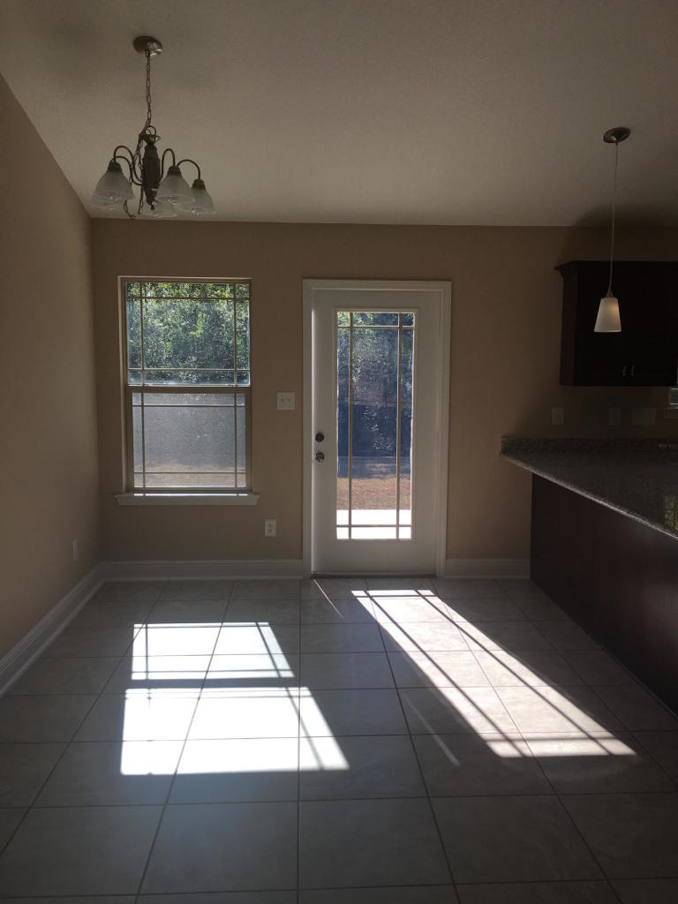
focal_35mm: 29
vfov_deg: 61.7
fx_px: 757
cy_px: 452
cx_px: 339
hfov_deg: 48.2
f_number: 2.2
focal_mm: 4.15
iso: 25
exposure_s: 1/506
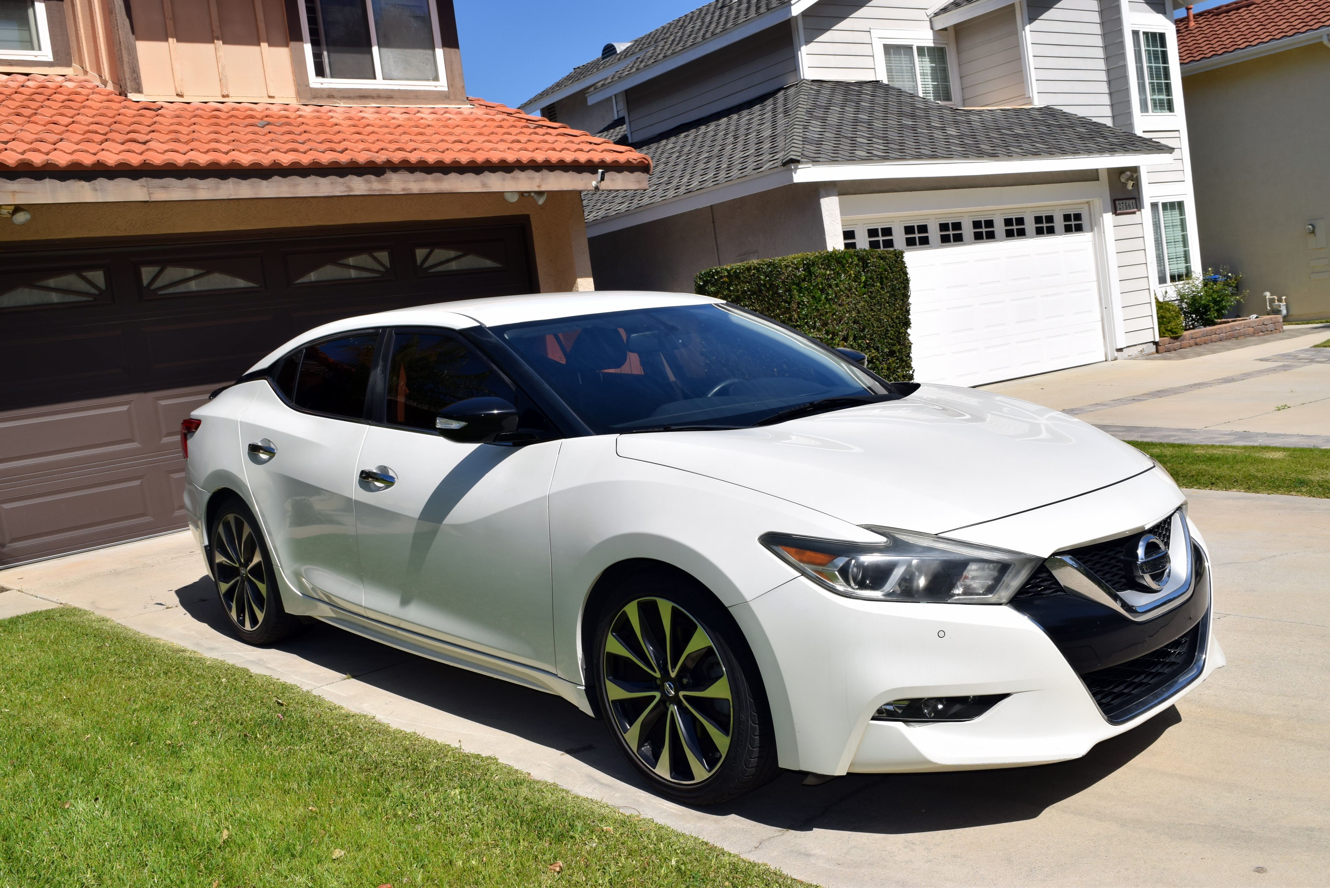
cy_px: 444
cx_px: 665
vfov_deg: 38.4
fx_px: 1275
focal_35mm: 34
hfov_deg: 55.1
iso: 100
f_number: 14
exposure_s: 1/200
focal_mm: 23
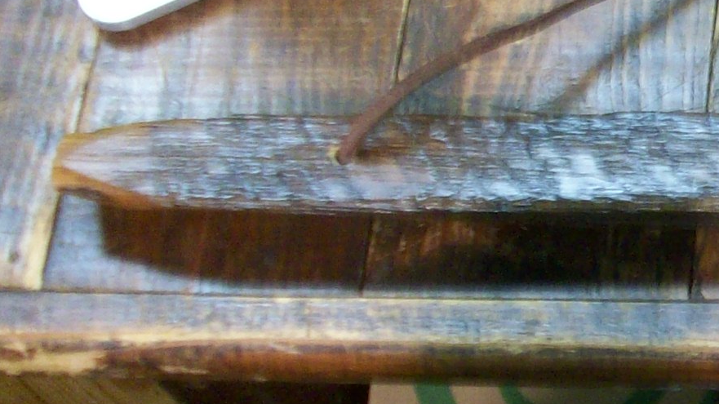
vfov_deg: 11.1
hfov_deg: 17.9
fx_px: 2078
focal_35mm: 109
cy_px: 58
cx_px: 1030
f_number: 2.8
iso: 160
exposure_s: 1/11.6
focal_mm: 5.7
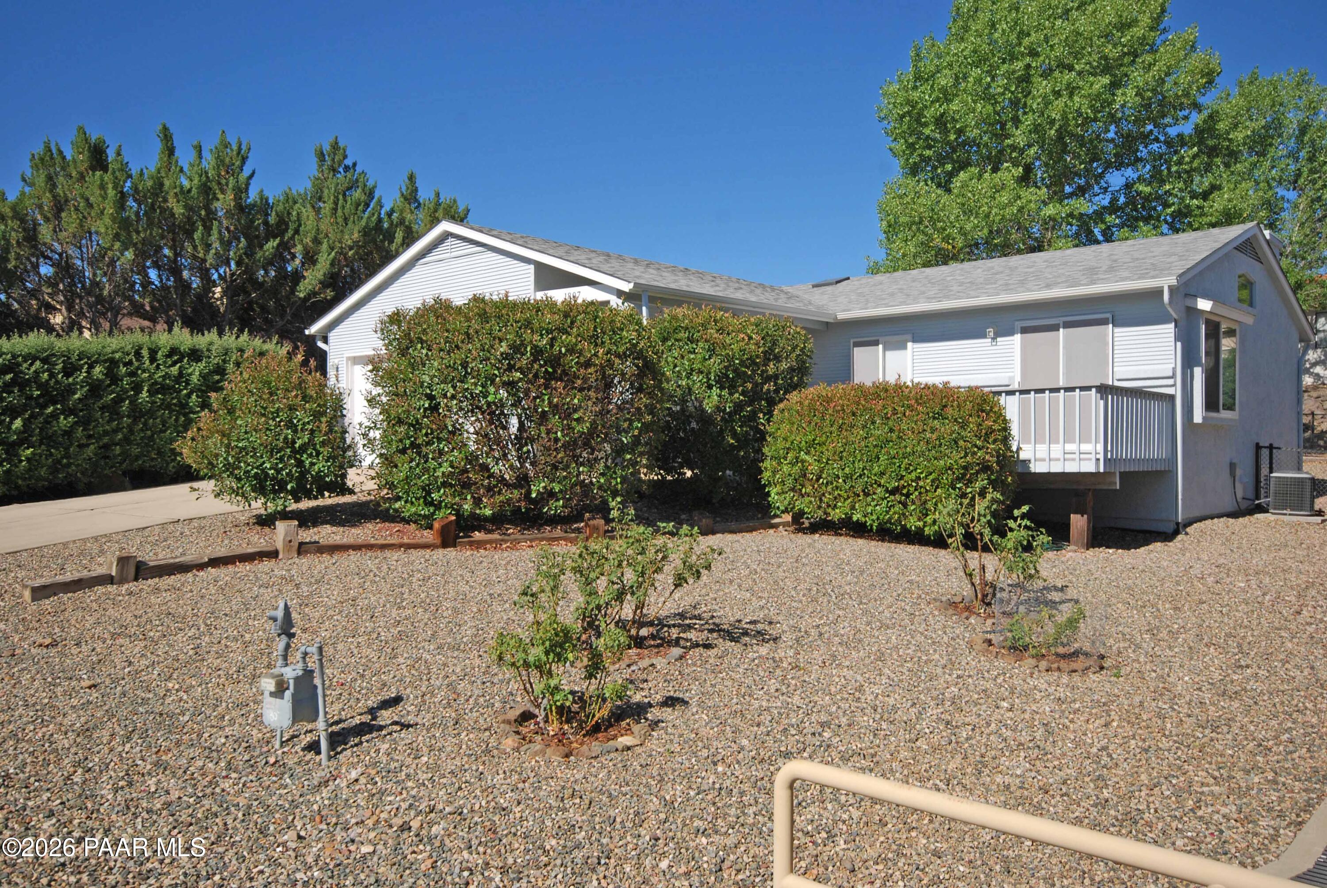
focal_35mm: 27
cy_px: 444
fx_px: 996
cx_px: 664
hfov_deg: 67.3
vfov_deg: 48.0
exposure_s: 1/200
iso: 100
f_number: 10
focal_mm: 18
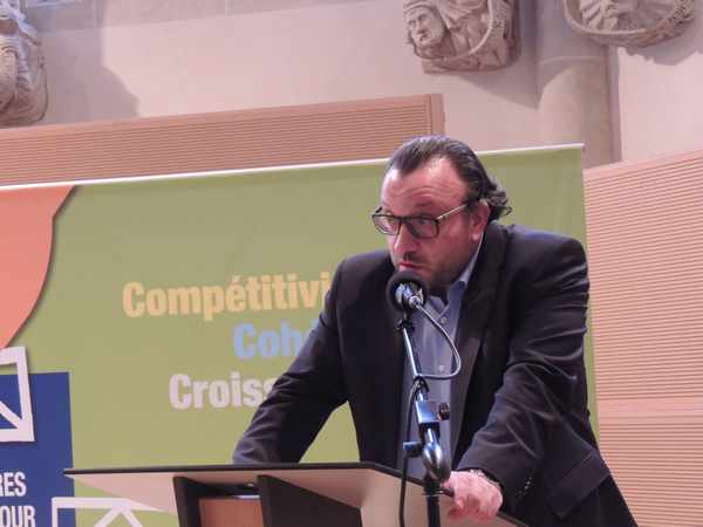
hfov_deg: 23.0
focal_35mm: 85
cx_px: 352
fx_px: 1726
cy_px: 264
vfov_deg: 17.4
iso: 800
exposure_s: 1/13
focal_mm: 15.1
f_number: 4
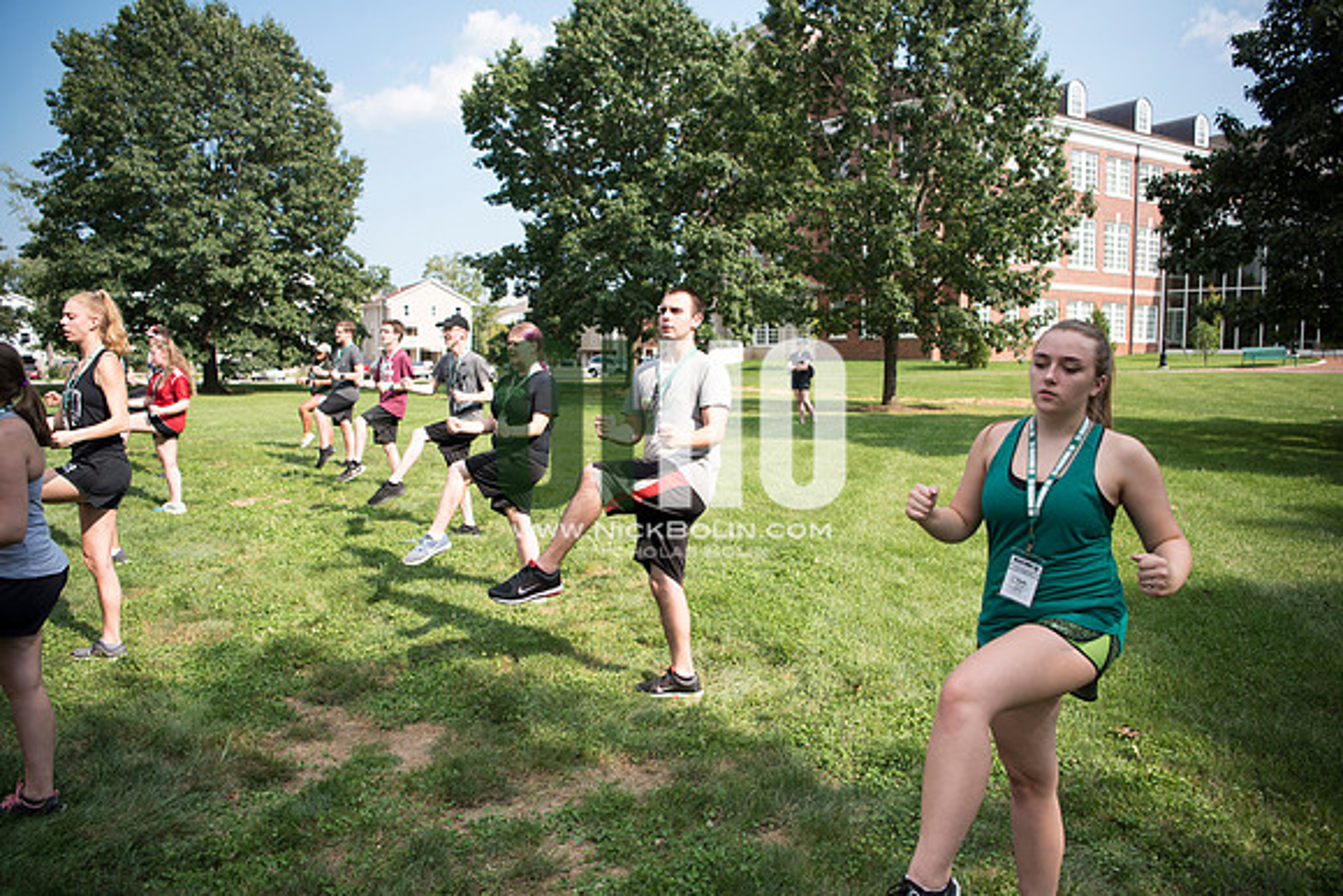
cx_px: 672
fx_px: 896
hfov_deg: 73.7
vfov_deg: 53.2
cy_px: 448
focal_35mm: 24
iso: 200
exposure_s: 1/2000
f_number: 2.8
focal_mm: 24
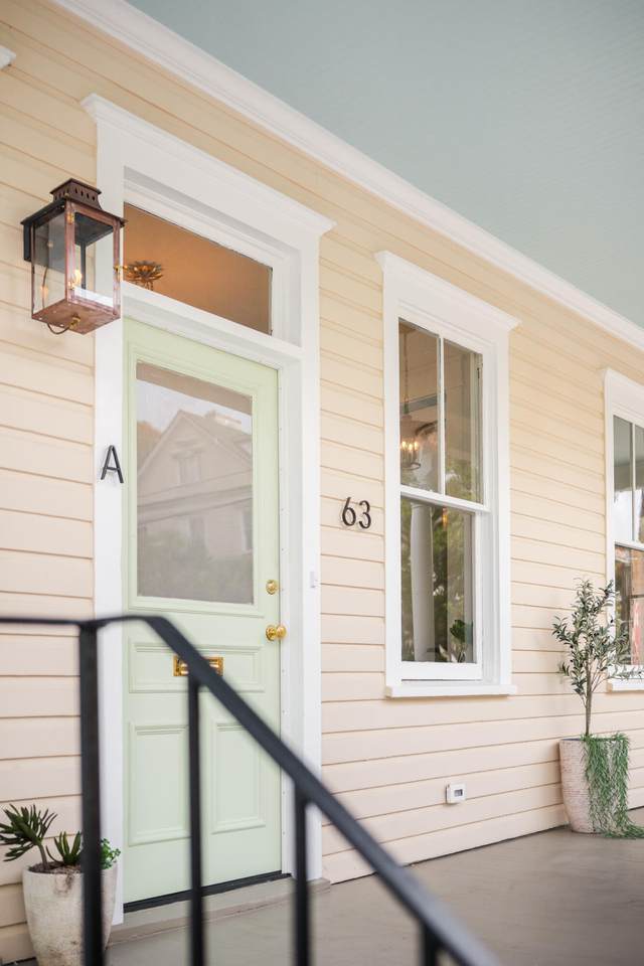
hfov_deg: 37.9
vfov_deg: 54.4
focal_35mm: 35
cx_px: 322
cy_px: 483
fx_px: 939
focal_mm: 35
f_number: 2.5
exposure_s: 1/2500
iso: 400
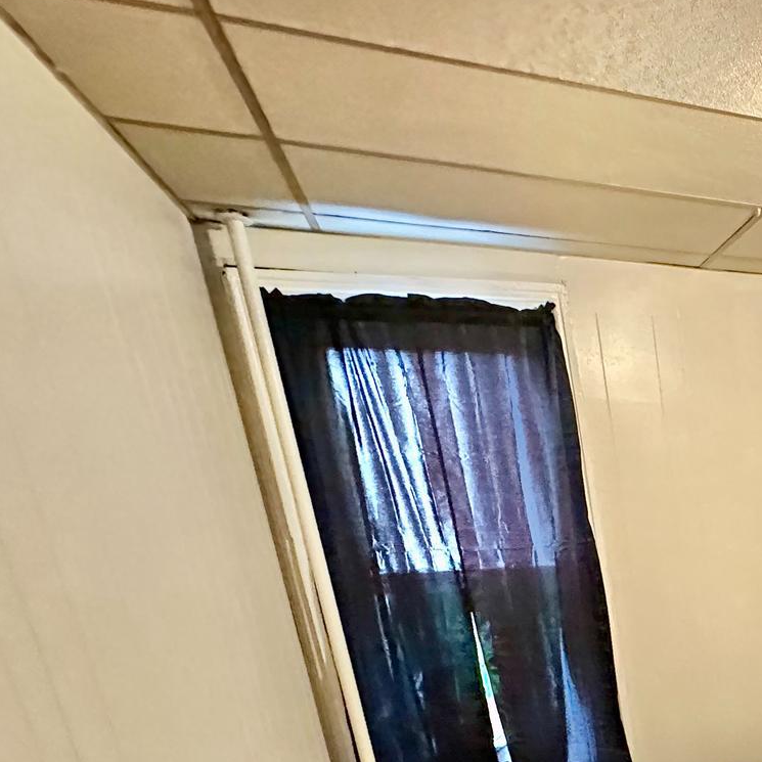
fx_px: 847
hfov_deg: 36.4
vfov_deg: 42.7
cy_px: 739
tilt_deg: -15.6
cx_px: 931
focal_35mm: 34
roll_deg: +1.2
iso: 800
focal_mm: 2.22
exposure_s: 1/40
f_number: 2.2
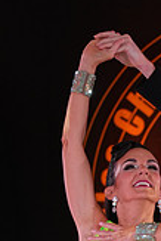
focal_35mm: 373
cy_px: 396
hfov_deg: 3.7
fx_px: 2497
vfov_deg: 5.5
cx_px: 274
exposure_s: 1/200
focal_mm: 105
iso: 1250
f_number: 4.5
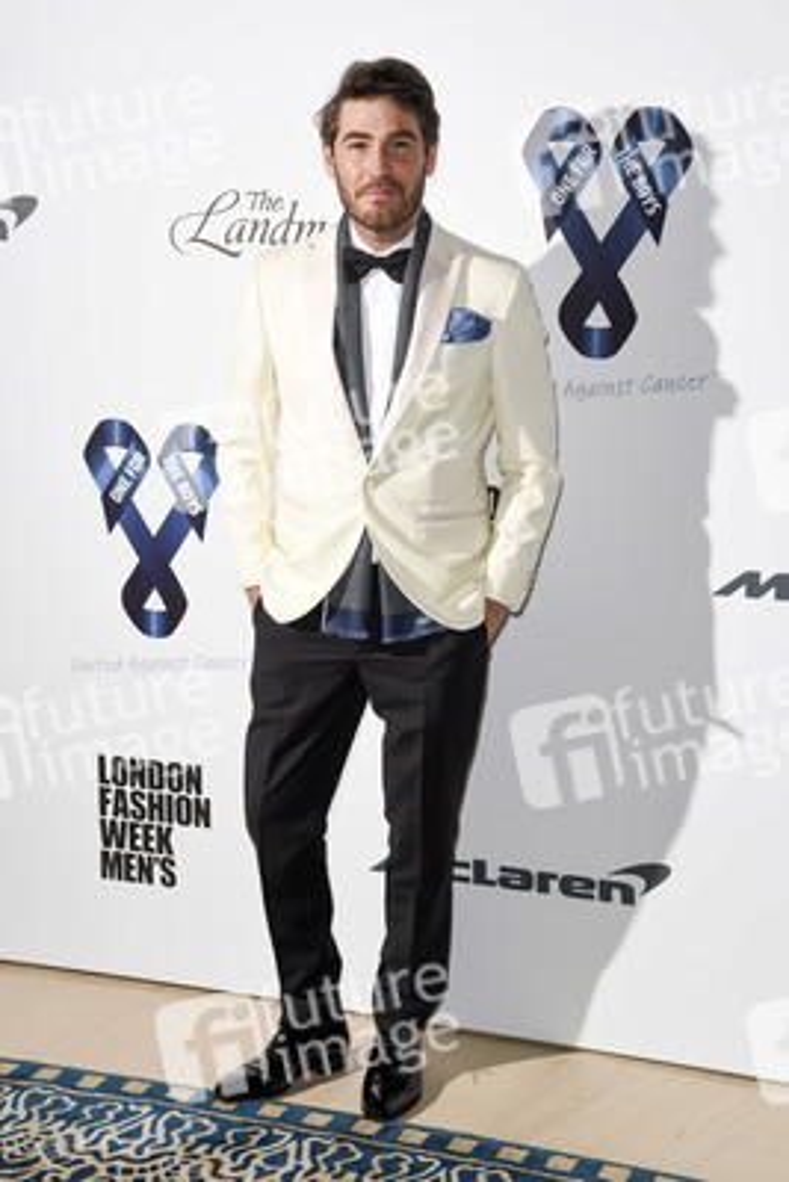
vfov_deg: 30.9
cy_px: 591
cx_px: 394
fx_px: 2135
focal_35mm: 65
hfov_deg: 20.9
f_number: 6.3
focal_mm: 65
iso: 640
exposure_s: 1/250
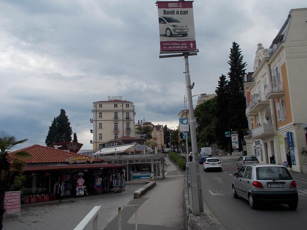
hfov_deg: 61.7
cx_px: 154
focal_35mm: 29
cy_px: 115
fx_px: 257
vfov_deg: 48.2
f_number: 3.3
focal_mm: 4.1
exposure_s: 1/800
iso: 80
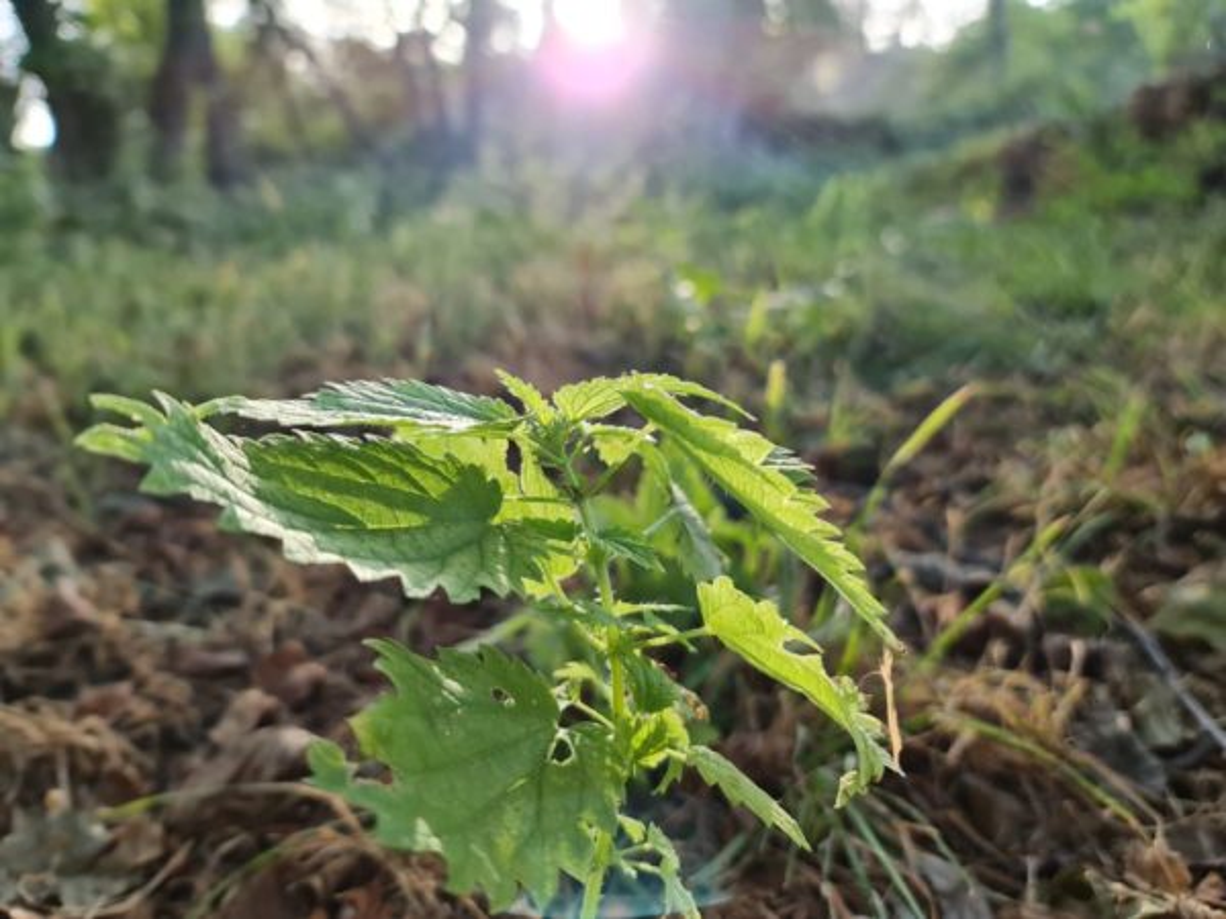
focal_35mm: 25
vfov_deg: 54.9
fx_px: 885
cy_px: 460
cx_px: 613
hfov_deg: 69.4
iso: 64
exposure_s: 1/100
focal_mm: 7
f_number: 1.8
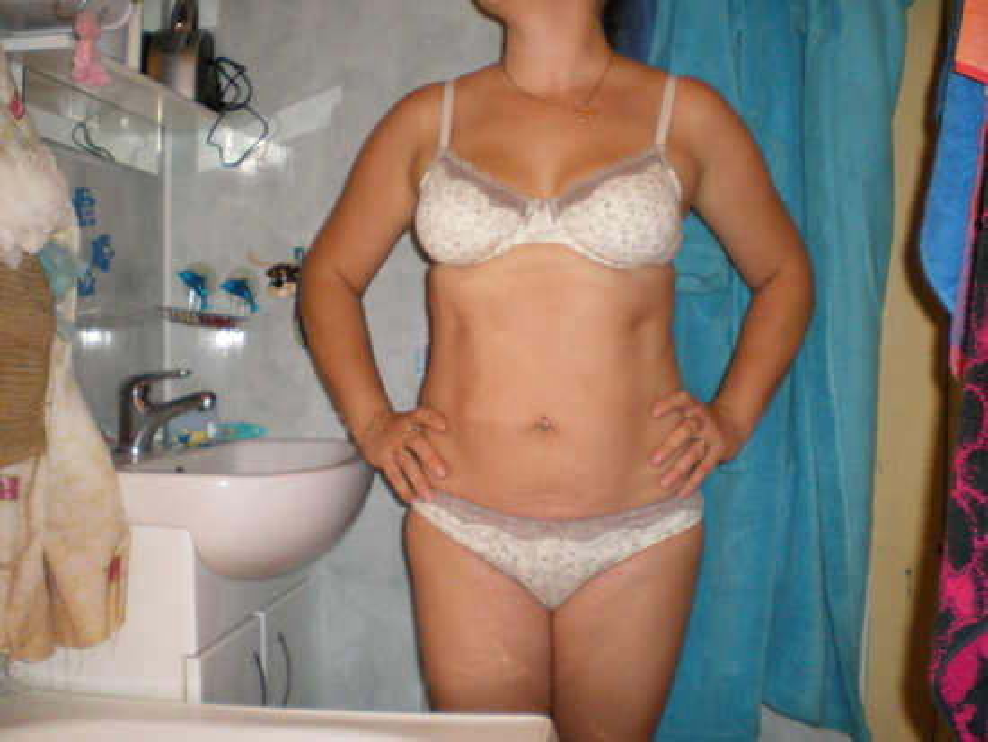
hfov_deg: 49.0
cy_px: 371
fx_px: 1085
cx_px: 494
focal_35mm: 38
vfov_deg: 37.7
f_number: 3.1
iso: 400
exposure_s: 1/50
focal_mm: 6.3
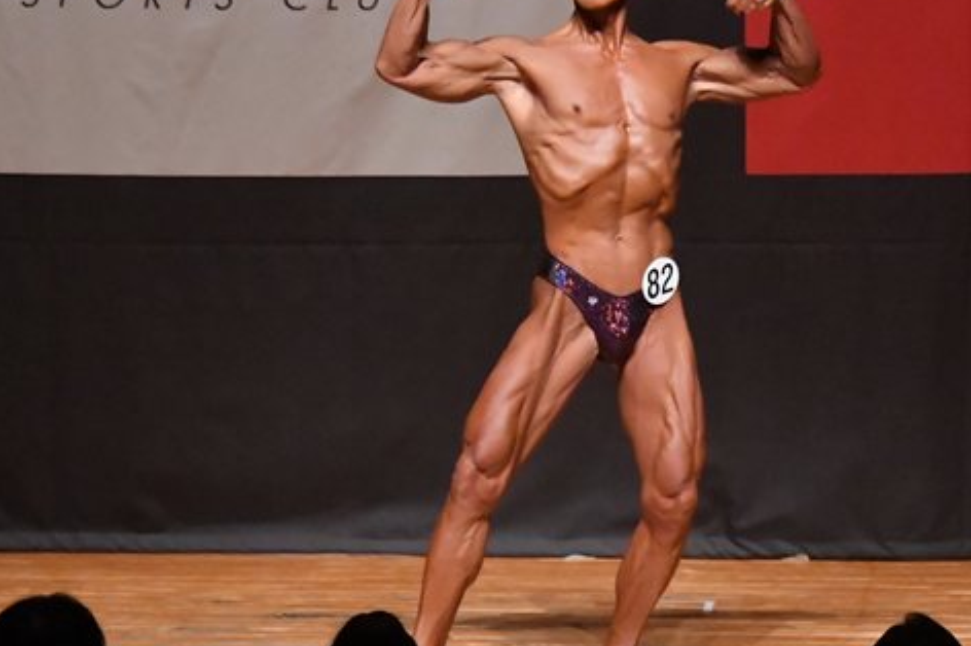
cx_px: 524
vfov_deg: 3.5
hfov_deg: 5.2
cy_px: 270
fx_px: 10619
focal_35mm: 394
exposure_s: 1/400
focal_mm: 160
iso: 10000
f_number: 5.6
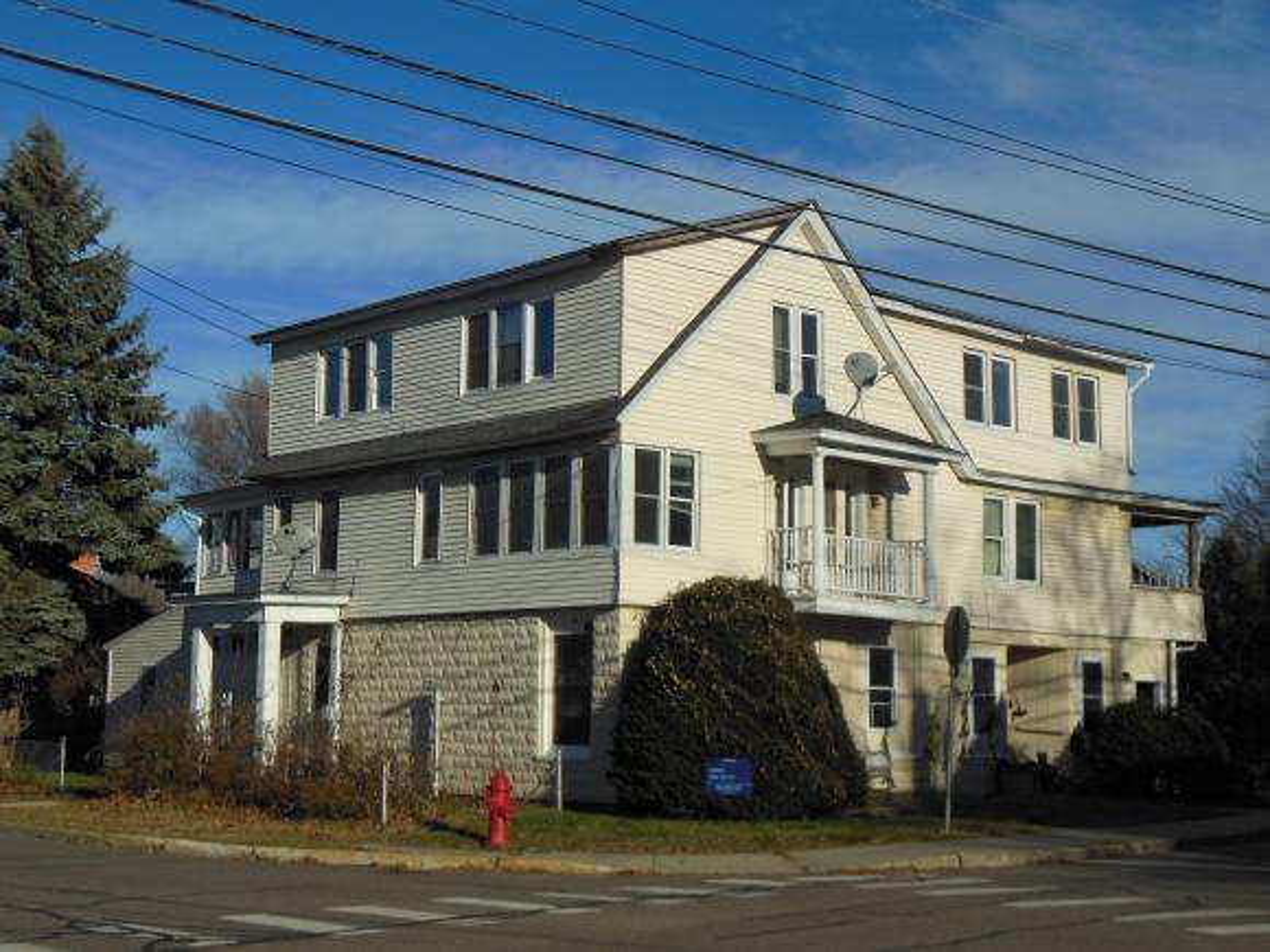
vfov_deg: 29.1
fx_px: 1834
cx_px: 635
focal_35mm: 50
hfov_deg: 38.2
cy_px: 476
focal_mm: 8.9
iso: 125
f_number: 7.9
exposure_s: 1/640
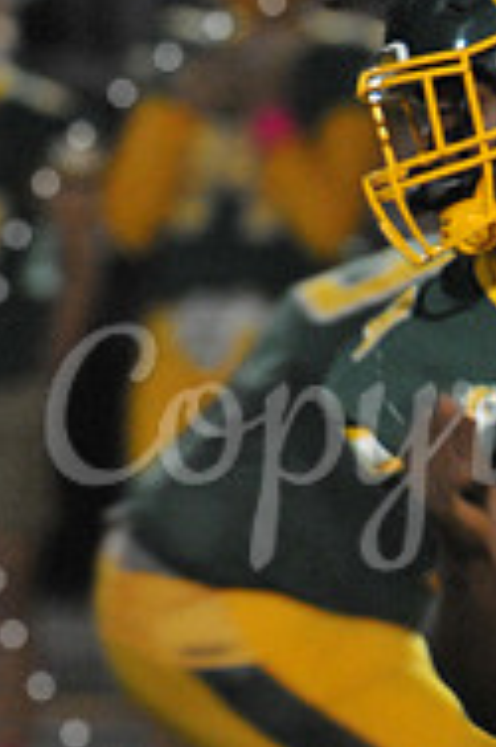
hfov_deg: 1.0
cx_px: 436
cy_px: 433
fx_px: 29419
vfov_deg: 1.5
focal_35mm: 1421
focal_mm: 460
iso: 6400
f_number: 6.3
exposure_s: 1/200
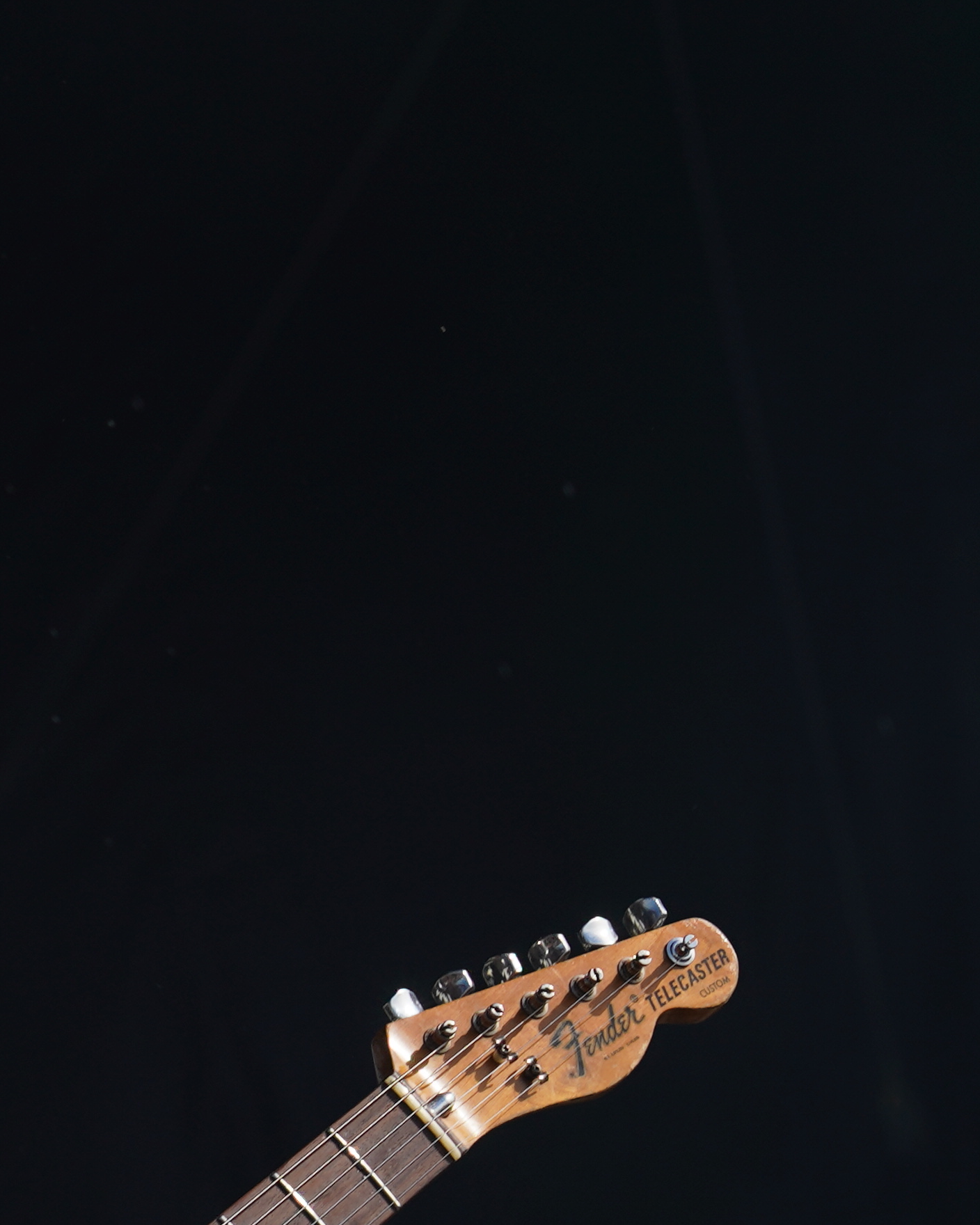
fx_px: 12182
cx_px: -1004
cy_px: 951
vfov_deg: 5.8
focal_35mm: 336
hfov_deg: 4.5
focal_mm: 105
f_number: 7.1
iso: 100
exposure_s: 1/400
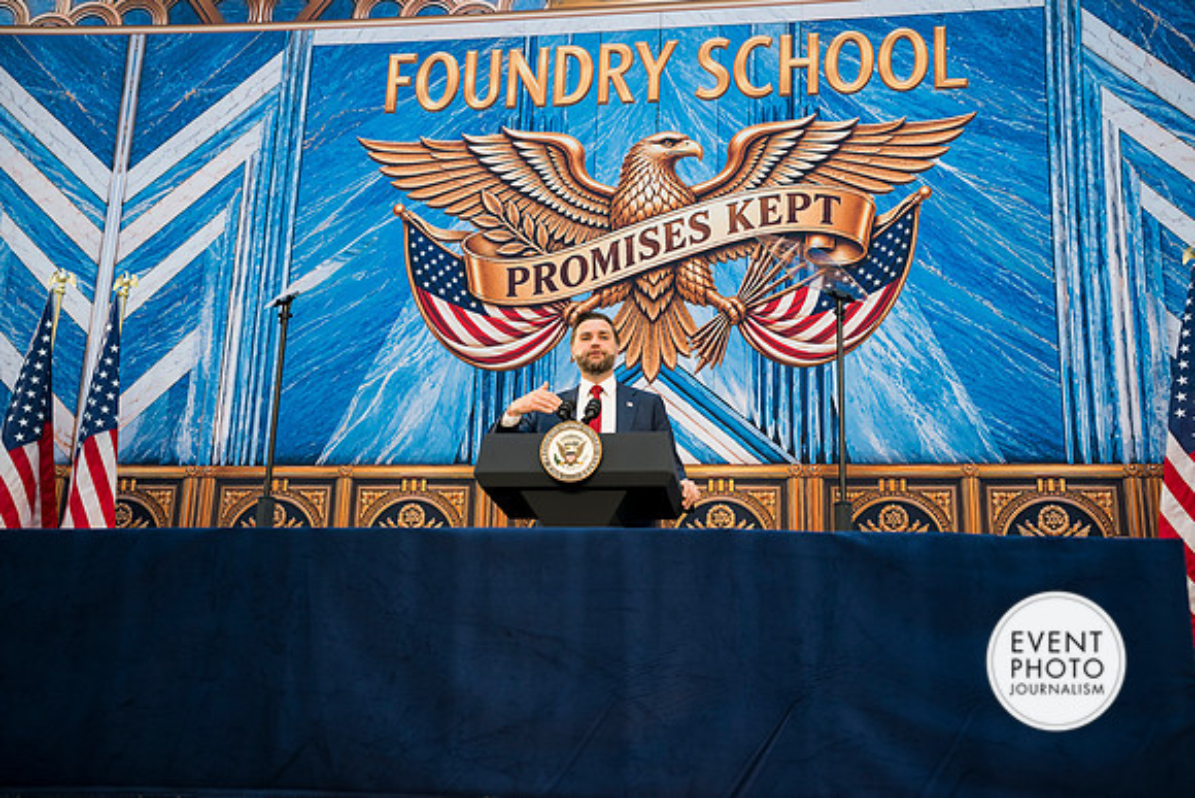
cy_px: 399
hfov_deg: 46.4
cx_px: 598
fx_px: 1394
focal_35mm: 42
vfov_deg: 31.9
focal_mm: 42
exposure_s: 1/200
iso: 360
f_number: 2.8
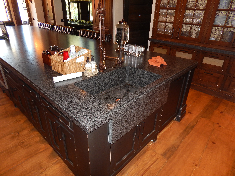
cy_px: 88
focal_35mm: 23
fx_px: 156
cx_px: 118
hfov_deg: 73.9
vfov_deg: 58.9
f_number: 3
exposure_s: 1/30
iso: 200
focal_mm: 4
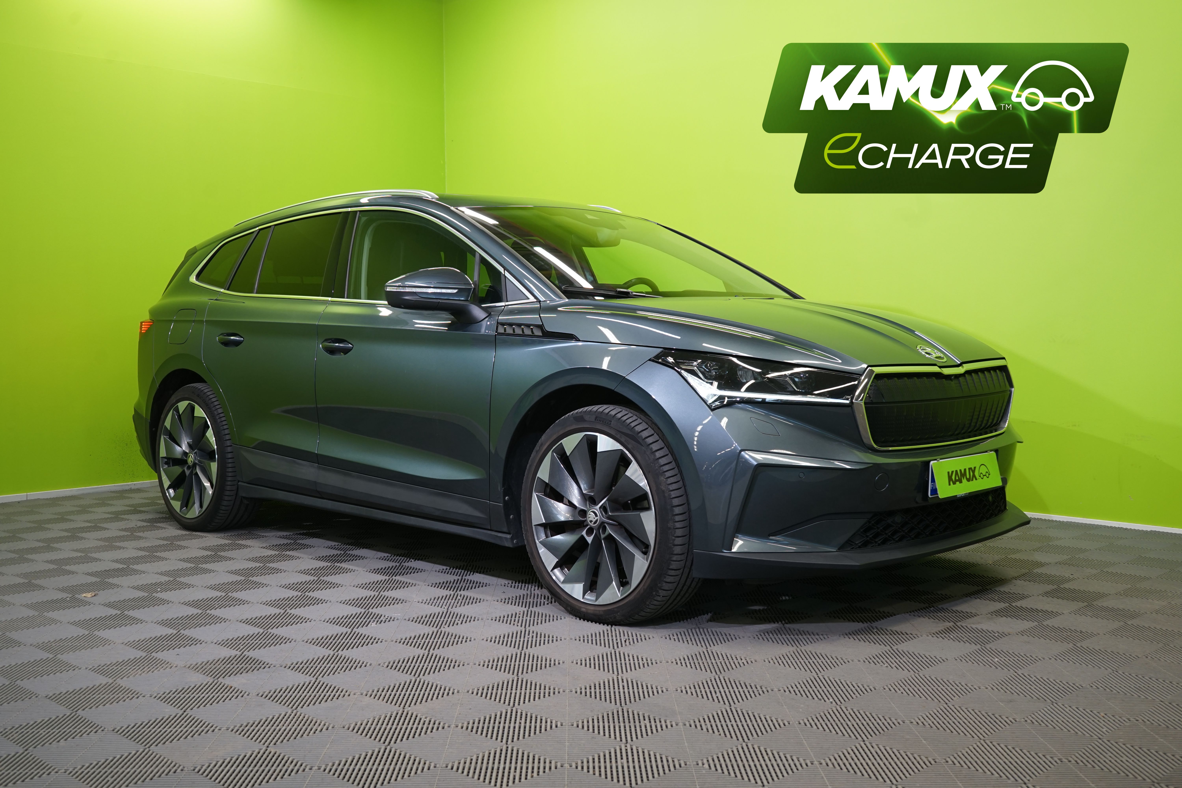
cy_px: 394
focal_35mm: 37
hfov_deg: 51.9
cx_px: 591
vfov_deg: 35.9
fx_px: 1215
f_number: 6.3
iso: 500
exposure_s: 1/25
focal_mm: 37
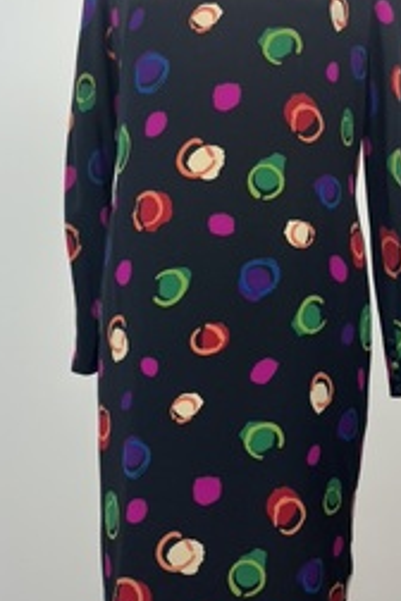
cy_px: 269
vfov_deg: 45.4
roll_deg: +1.1
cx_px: 243
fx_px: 718
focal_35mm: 43
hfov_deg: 31.1
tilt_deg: +1.1
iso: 40
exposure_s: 1/254
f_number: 1.6
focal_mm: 5.1
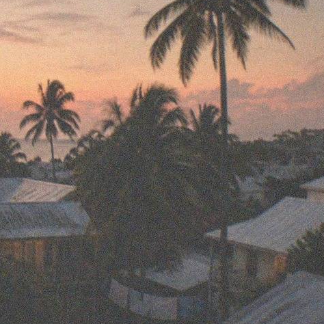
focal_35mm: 43
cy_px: 220
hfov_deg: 36.0
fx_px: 455
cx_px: 13
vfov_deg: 38.7
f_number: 2.8
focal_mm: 24
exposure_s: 1/100
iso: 2500
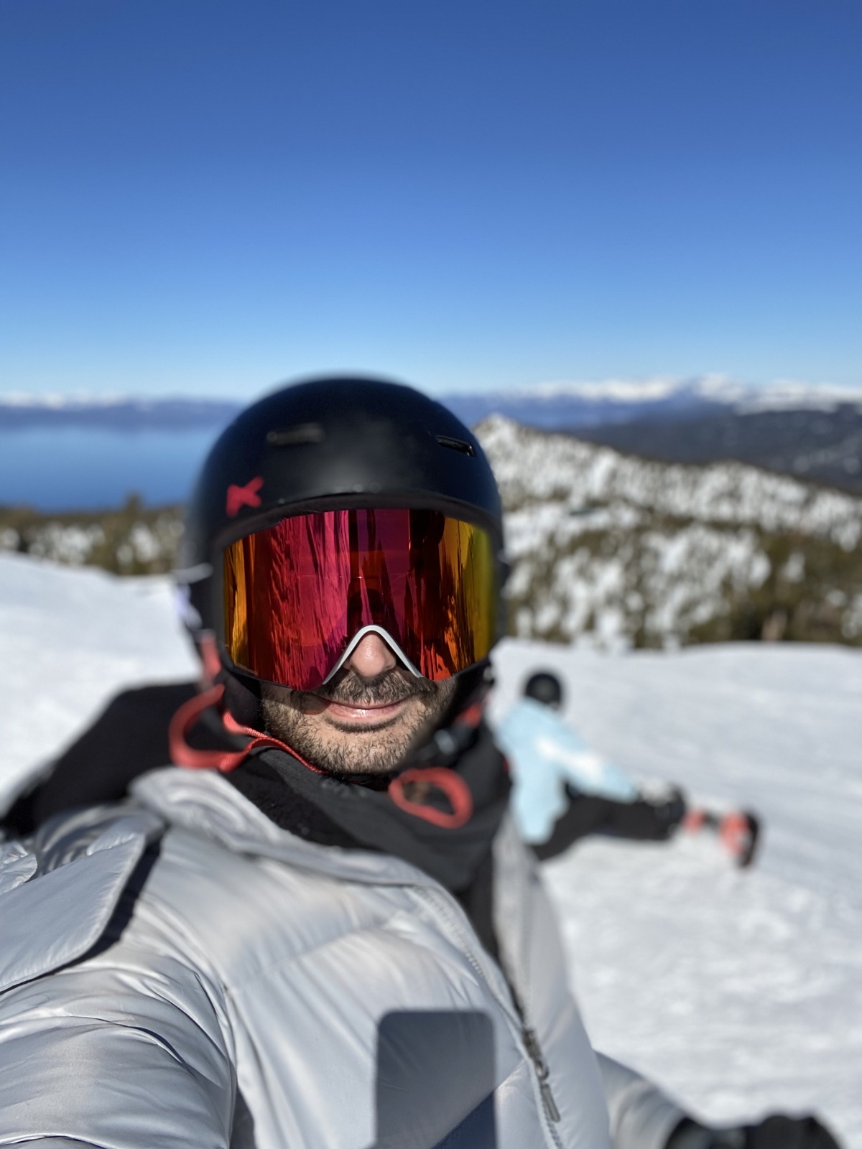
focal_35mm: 30
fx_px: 996
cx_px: 431
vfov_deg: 60.0
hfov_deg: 46.8
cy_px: 574
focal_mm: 2.71
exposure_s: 1/931
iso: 25
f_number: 2.2
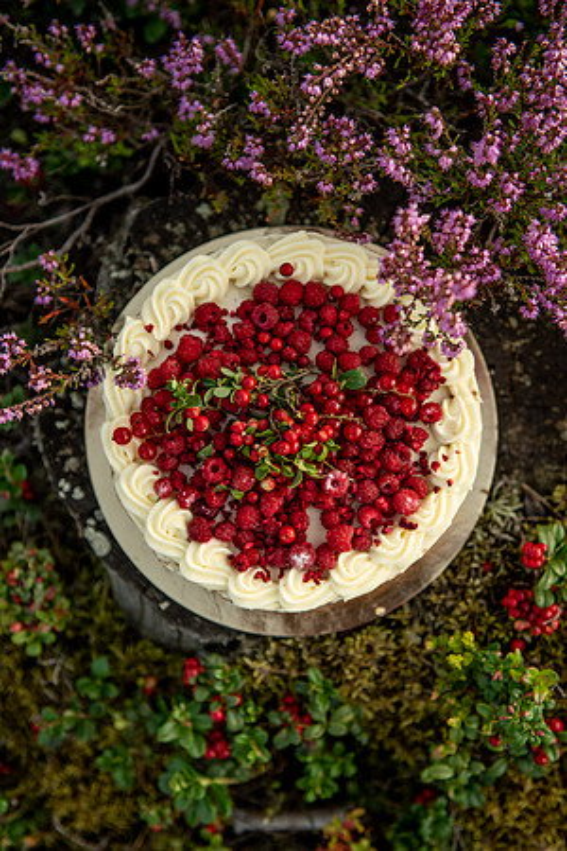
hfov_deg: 26.0
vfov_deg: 38.2
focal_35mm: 52
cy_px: 426
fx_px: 1228
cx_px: 284
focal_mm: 52
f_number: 2.8
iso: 320
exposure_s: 1/400
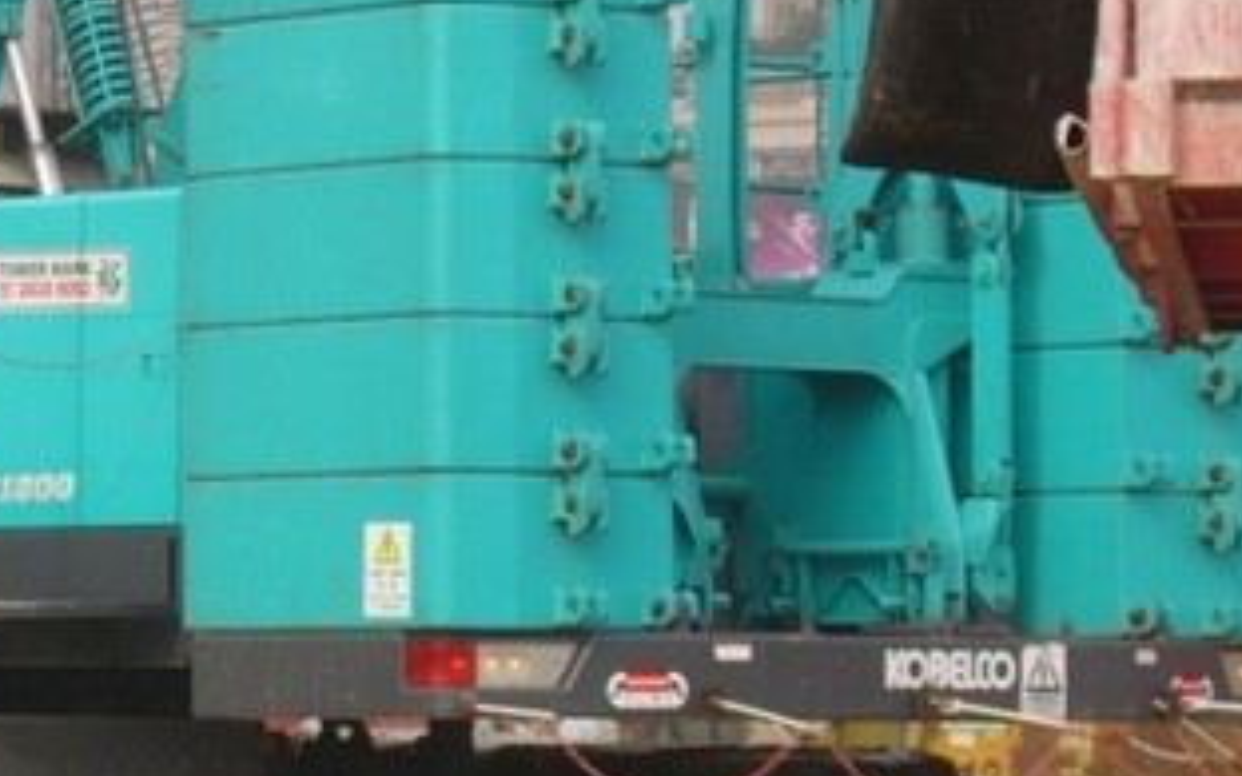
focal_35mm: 239
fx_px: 8090
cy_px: 147
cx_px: 195
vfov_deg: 5.5
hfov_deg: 8.8
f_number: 3.4
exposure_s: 1/320
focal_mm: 14.5
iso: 64
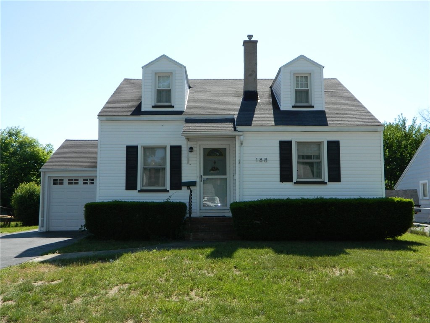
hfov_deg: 52.6
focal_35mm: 35
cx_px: 215
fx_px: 435
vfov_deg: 40.7
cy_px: 162
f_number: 3.3
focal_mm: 6.2
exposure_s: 1/800
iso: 110
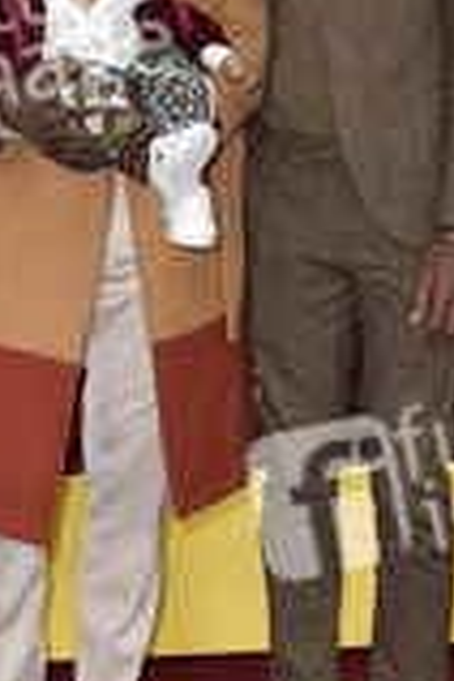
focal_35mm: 111
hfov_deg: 12.3
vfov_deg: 18.4
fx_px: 2100
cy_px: 266
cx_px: 79
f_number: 6.3
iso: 500
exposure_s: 1/250
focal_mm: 44
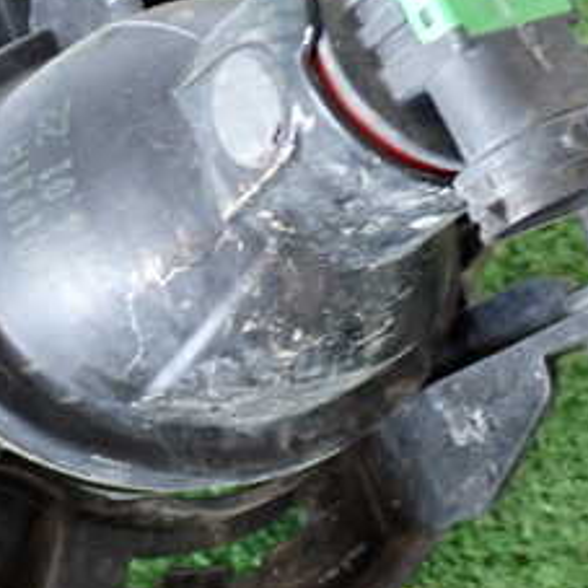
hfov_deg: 20.6
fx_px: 1614
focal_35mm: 84
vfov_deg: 20.6
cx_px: 225
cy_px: 233
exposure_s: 1/40
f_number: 2.5
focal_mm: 6.37
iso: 400
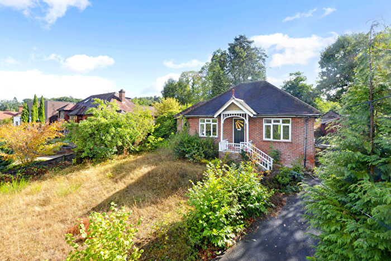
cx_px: 196
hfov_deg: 96.7
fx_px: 174
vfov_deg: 73.8
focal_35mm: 16
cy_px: 130
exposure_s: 1/60
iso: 400
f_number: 14
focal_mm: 16
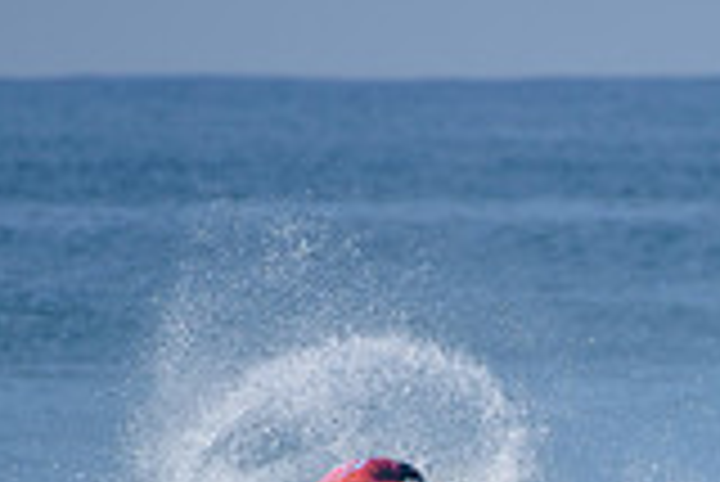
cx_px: 675
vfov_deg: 0.8
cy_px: 669
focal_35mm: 1814
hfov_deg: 1.1
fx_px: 36312
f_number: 5.6
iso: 160
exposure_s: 1/2000
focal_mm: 500
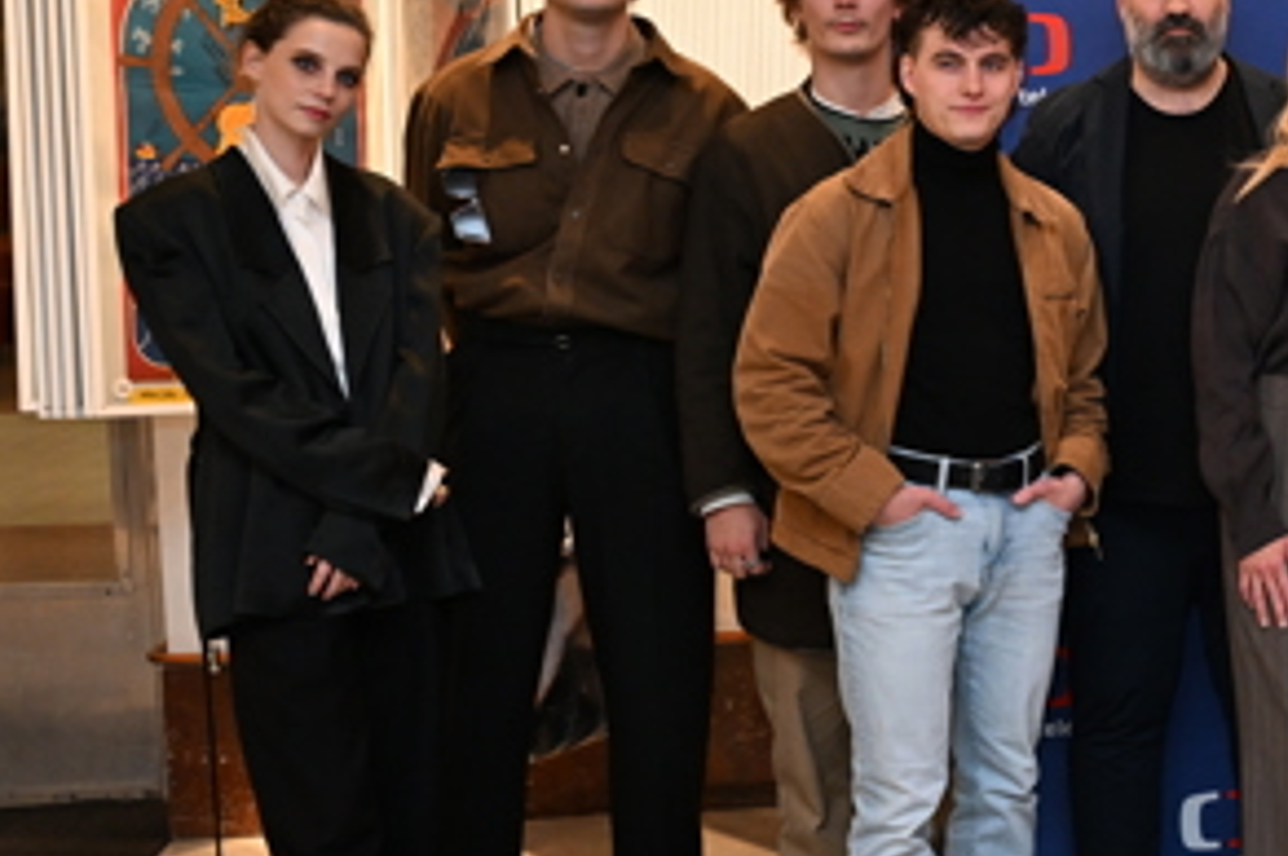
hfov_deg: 25.5
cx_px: 1500
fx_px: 2580
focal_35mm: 72
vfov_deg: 18.8
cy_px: 437
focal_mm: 30.5
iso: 3200
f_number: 4
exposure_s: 1/200
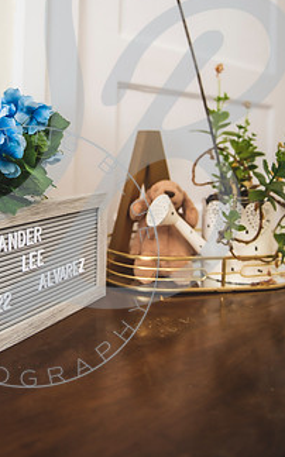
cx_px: 92
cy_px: 150
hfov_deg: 36.8
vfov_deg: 55.5
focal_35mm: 34
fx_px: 423
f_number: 2.8
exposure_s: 1/160
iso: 640
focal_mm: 24
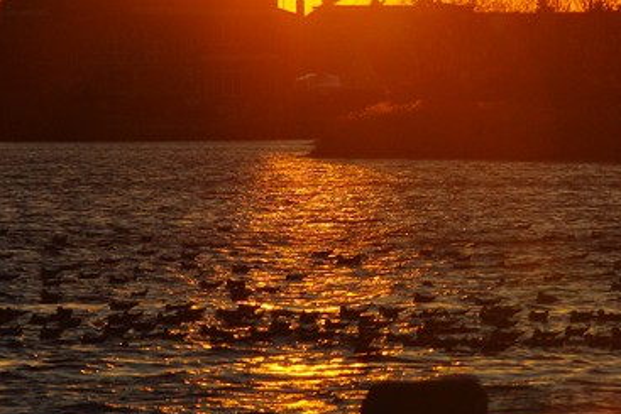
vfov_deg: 2.2
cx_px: 465
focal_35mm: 633
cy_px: 131
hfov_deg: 3.3
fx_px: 10923
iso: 400
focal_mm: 155
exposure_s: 1/750
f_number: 11
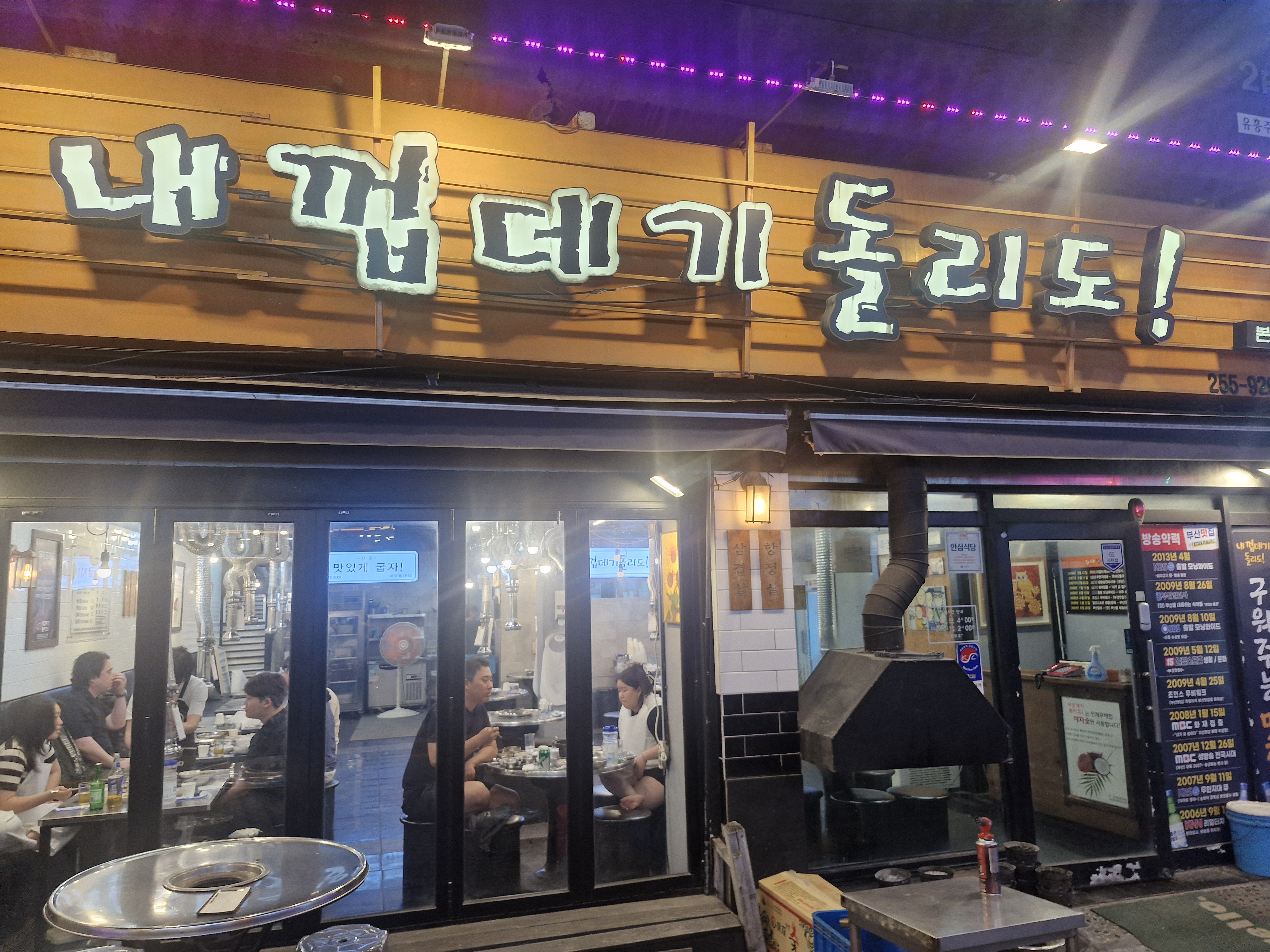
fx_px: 844
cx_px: 635
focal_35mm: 23
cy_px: 476
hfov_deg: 73.9
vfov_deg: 58.9
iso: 200
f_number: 1.8
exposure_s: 1/120
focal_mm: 5.54
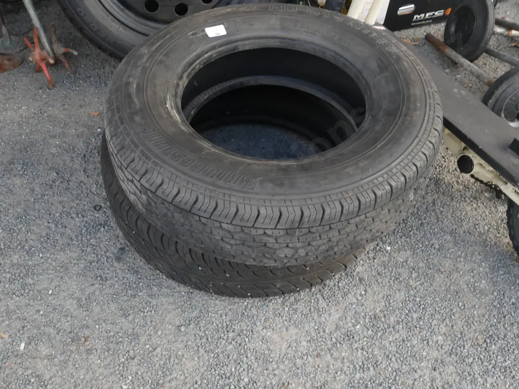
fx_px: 570
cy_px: 194
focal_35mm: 38
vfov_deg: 37.7
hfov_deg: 49.0
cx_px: 260
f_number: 10
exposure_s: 1/60
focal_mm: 19
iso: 1000
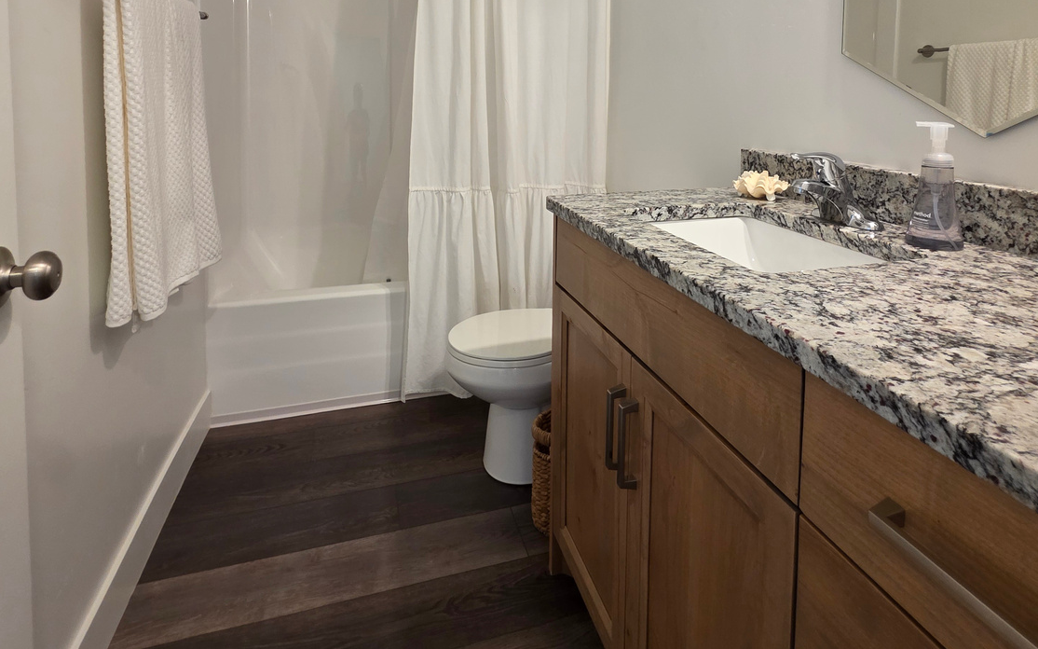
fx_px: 537
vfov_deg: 57.5
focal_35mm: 19
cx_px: 536
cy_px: 129
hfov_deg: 88.0
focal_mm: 2.2
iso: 200
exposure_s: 1/60
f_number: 1.9
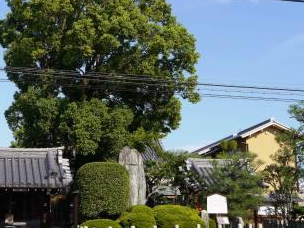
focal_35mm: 59
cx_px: 86
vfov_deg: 24.8
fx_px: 518
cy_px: 123
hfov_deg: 32.2
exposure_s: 1/320
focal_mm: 20
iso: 160
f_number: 8
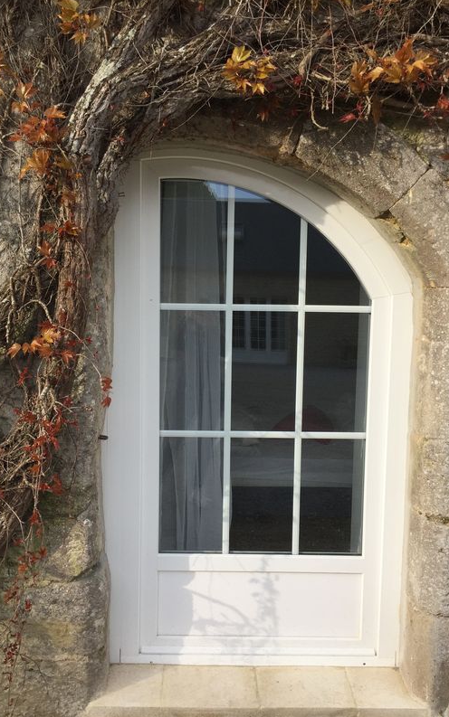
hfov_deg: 40.6
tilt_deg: -4.4
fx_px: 607
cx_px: 217
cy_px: 358
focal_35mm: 31
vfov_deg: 61.2
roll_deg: -0.5
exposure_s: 1/1014
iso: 32
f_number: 2.2
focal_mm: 4.15
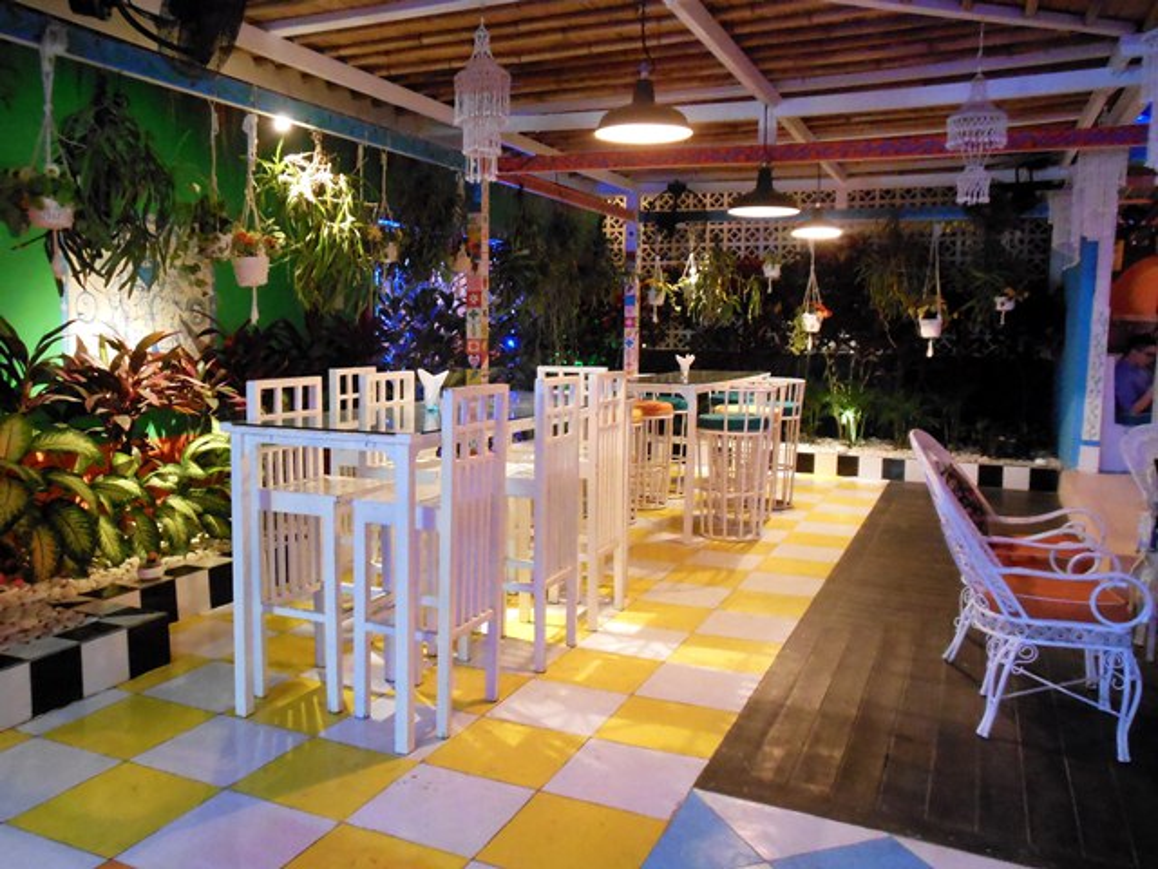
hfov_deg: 69.4
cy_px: 434
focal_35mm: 25
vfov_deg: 54.9
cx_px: 579
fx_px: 836
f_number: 3.2
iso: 1600
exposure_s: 1/6
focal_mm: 4.5
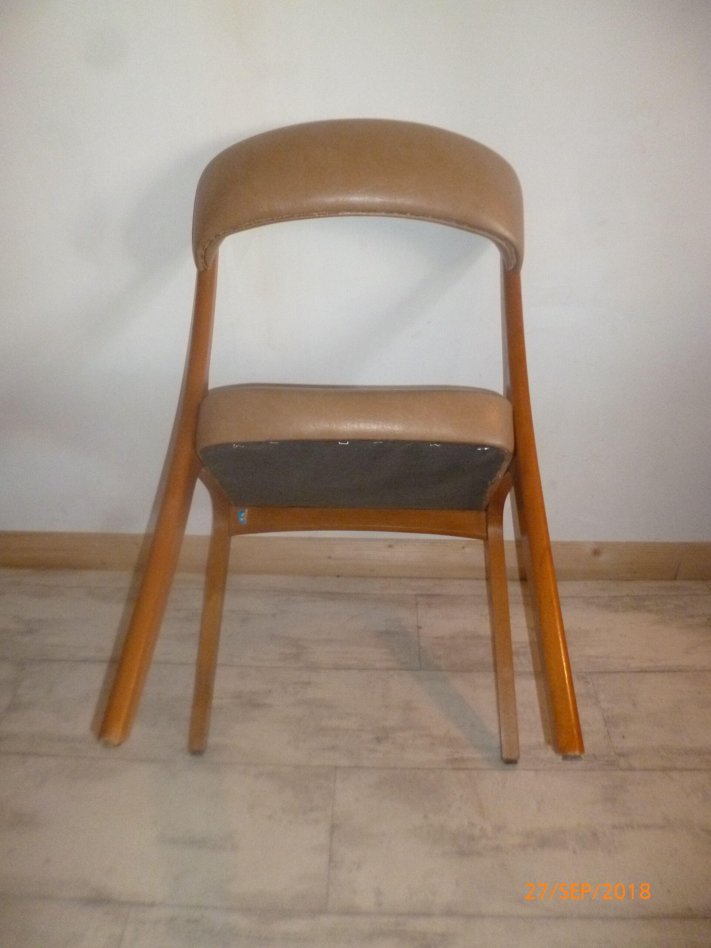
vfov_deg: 71.6
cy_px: 474
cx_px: 356
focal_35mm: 24
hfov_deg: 56.8
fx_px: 657
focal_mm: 4.3
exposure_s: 1/60
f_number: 2.5
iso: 400
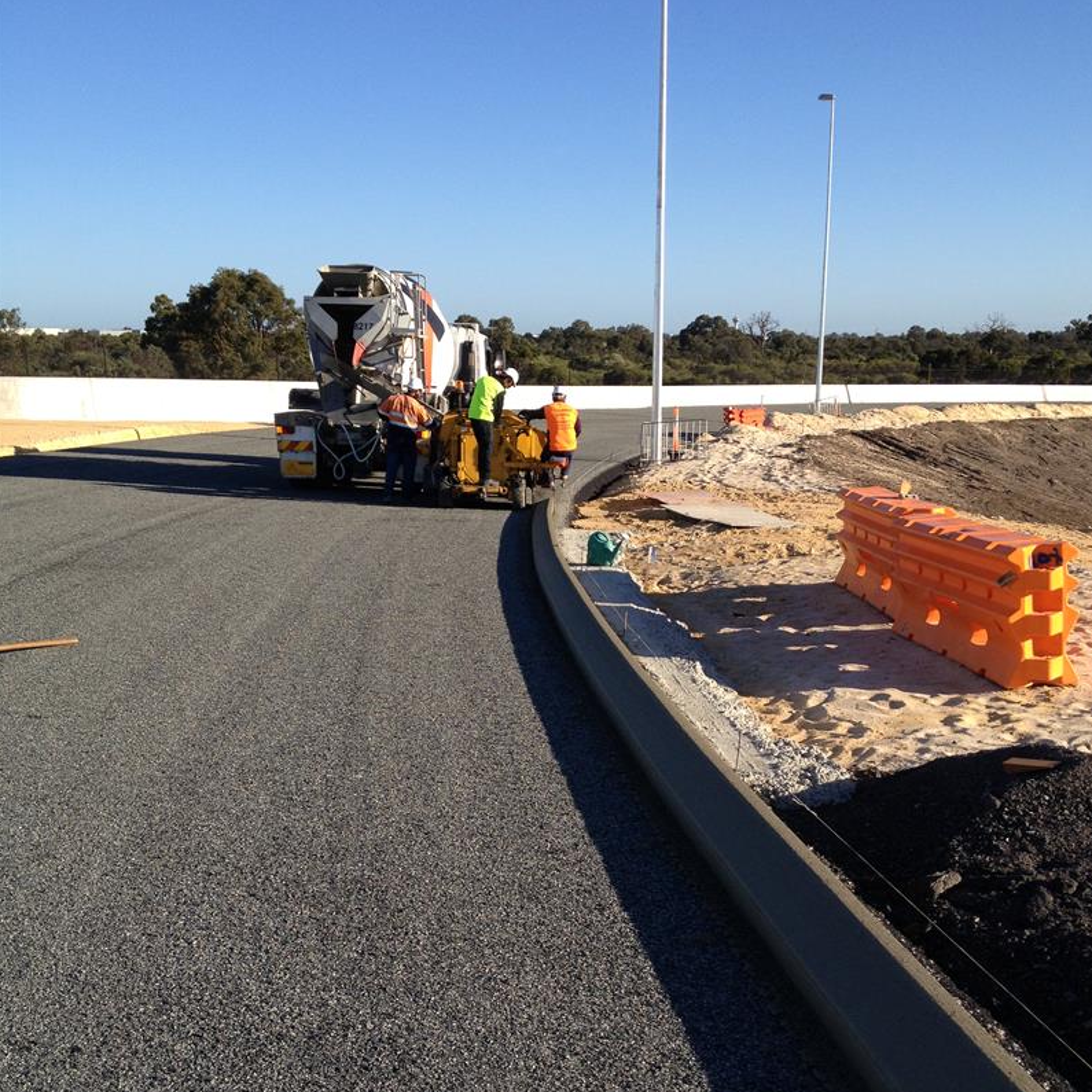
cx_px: 548
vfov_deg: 39.7
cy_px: 690
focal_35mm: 42
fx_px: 1499
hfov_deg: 40.0
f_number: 2.4
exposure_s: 1/1175
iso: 50
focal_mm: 4.28
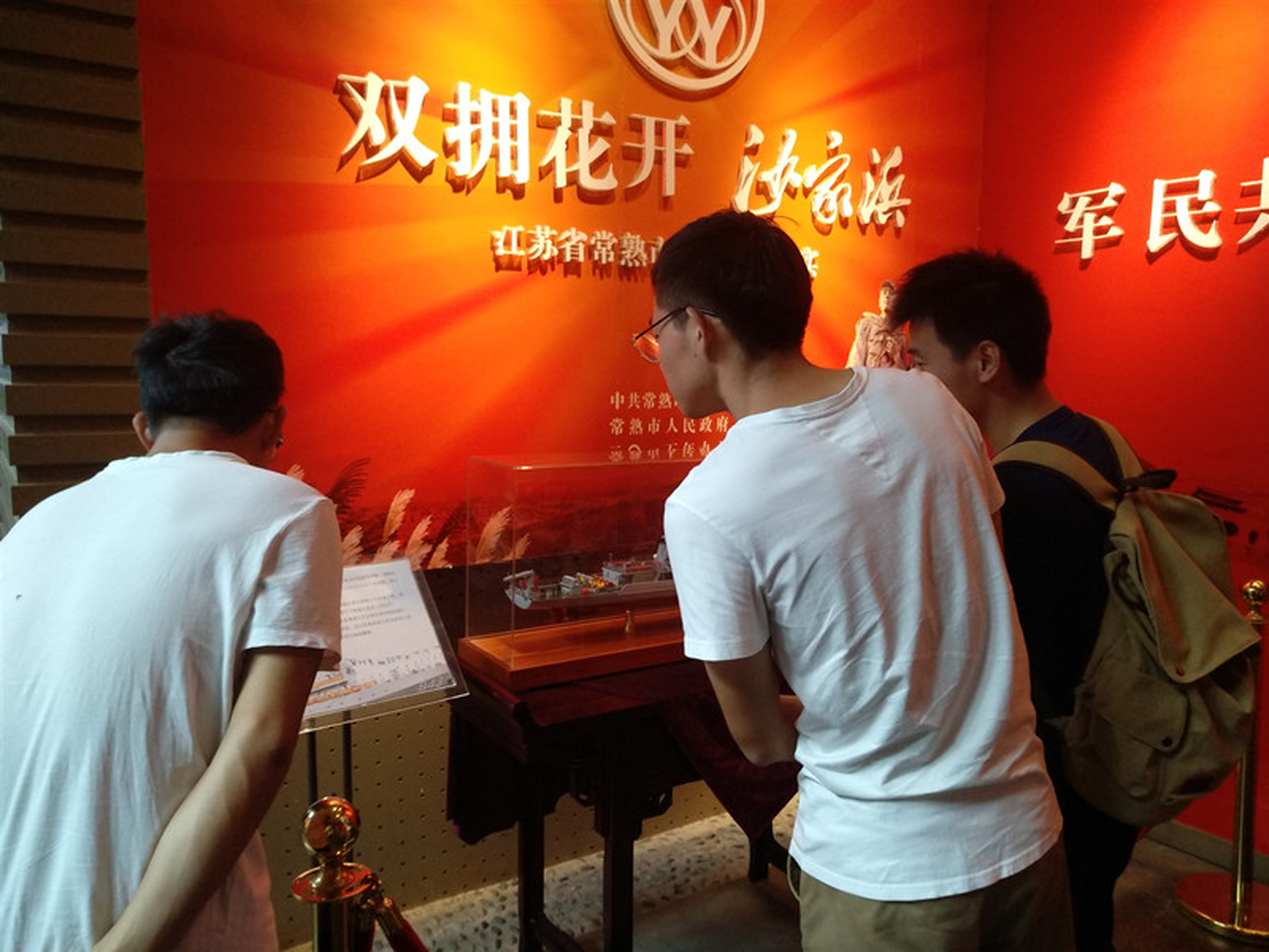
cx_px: 634
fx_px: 807
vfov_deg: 61.1
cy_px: 476
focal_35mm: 22
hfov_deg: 76.4
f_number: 2.2
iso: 640
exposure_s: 1/33
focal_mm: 3.81
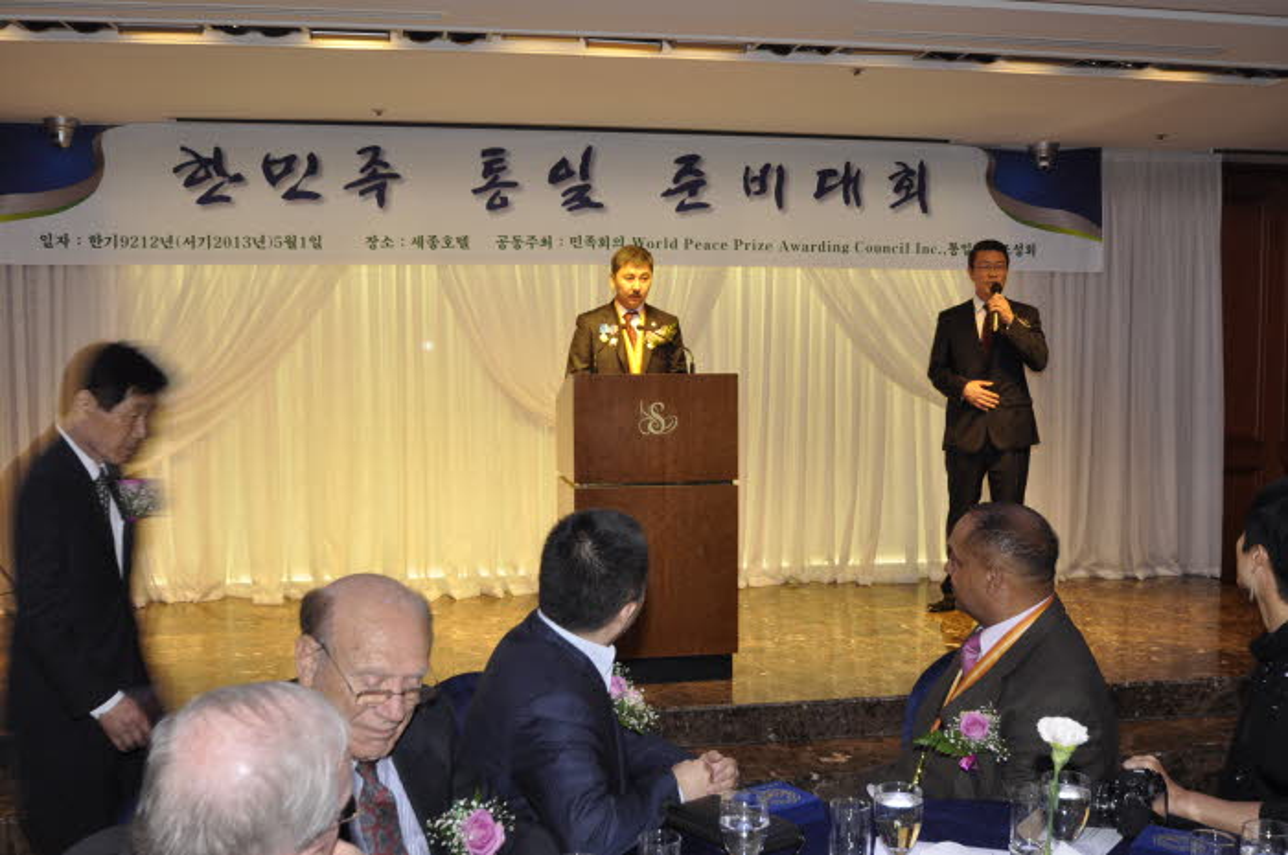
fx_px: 1286
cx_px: 644
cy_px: 428
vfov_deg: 36.8
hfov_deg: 53.2
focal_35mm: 36
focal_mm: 24
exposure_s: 1/15
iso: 250
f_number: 6.3
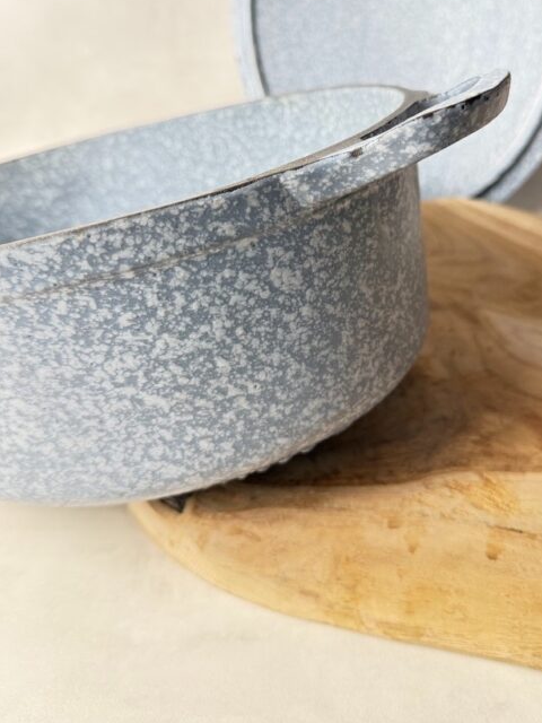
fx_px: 626
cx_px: 301
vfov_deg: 59.5
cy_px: 290
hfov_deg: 46.7
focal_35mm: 30
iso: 320
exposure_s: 1/100
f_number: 1.78
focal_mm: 6.76
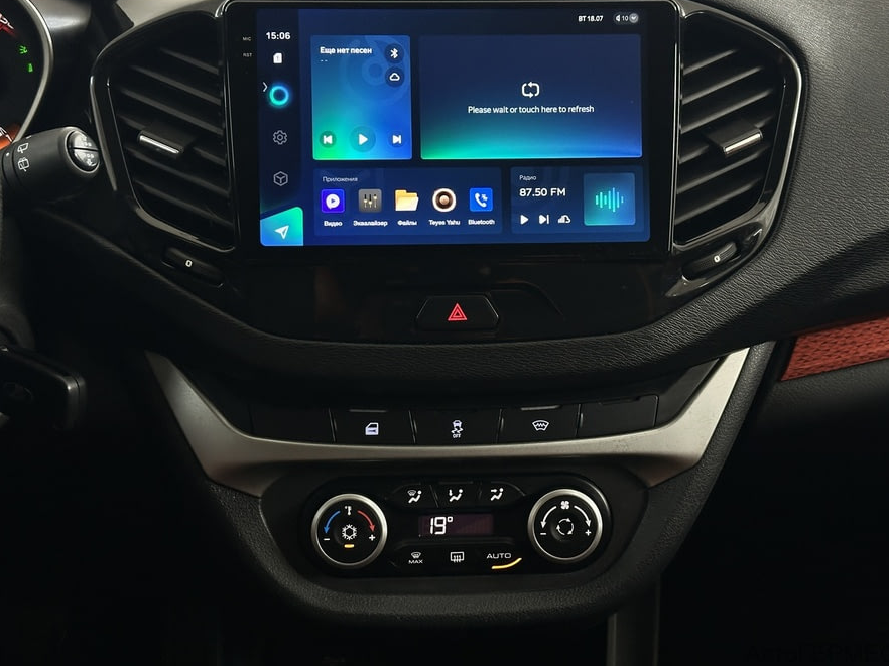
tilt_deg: -21.0
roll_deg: -1.1
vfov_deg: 29.7
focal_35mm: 49
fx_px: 1258
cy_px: 333
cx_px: 453
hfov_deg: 38.9
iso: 200
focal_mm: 6.86
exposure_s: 1/50
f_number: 1.78
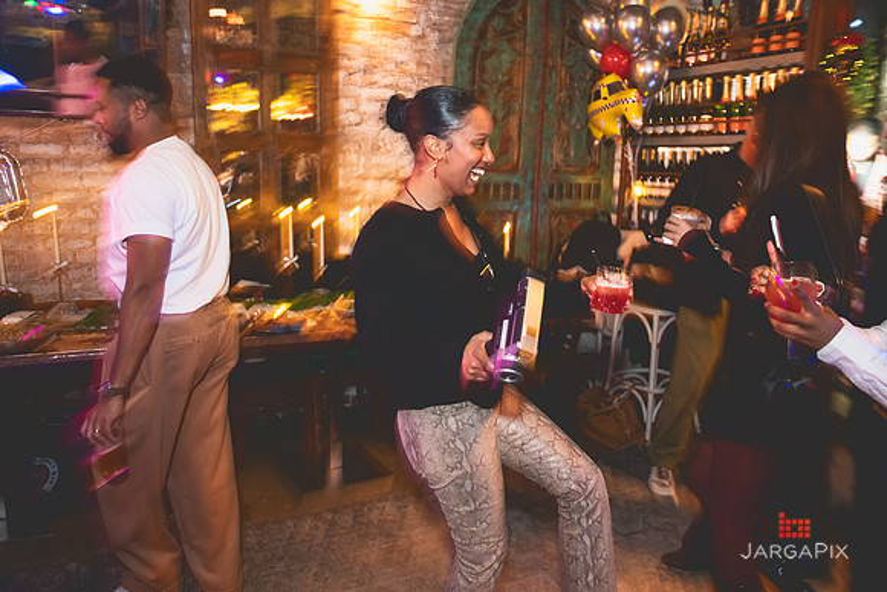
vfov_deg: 42.9
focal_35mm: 31
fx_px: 753
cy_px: 296
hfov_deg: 61.0
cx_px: 444
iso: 3200
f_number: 2.8
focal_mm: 29.5
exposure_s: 1/25
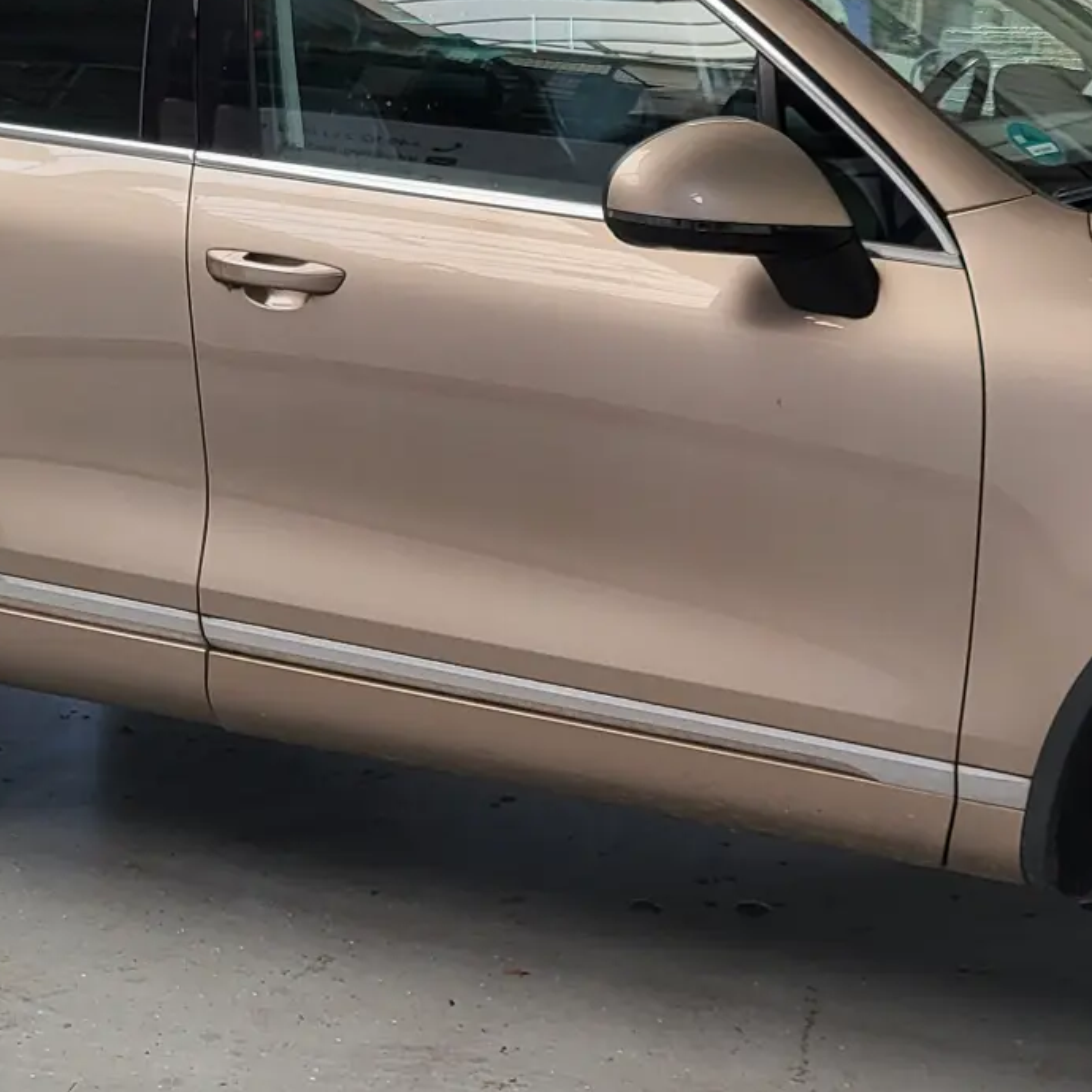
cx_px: 721
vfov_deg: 26.9
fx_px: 2284
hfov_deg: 26.7
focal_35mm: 64
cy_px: 559
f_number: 1.8
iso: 160
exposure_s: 1/100
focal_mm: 5.4
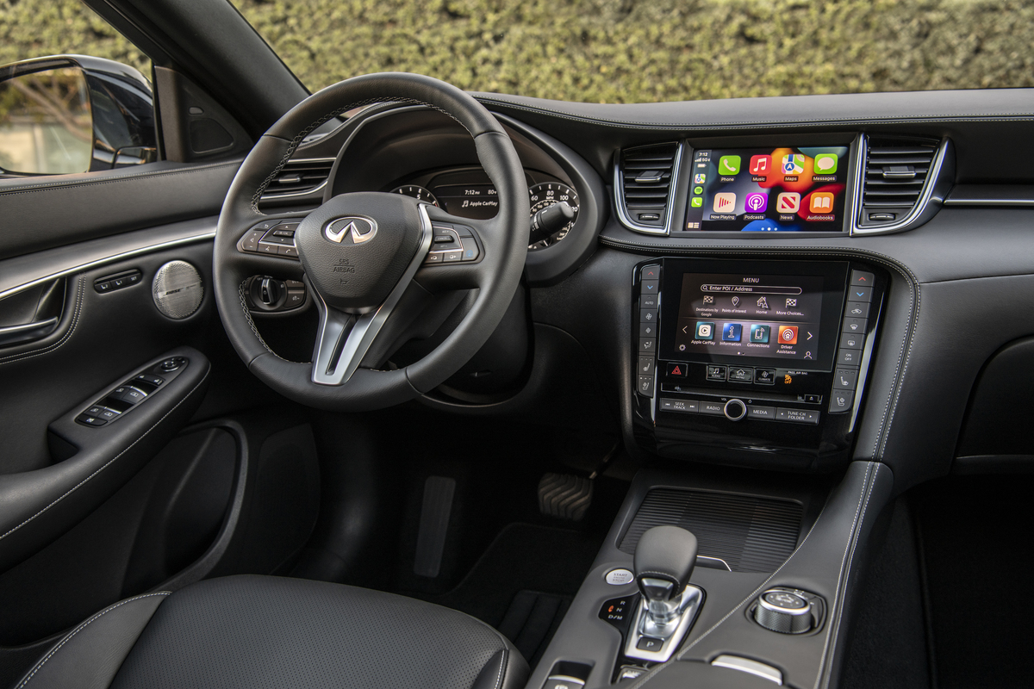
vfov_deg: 42.3
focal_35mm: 31
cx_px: 517
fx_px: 890
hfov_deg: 60.3
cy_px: 344
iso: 200
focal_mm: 31
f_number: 4.5
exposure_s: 1/40
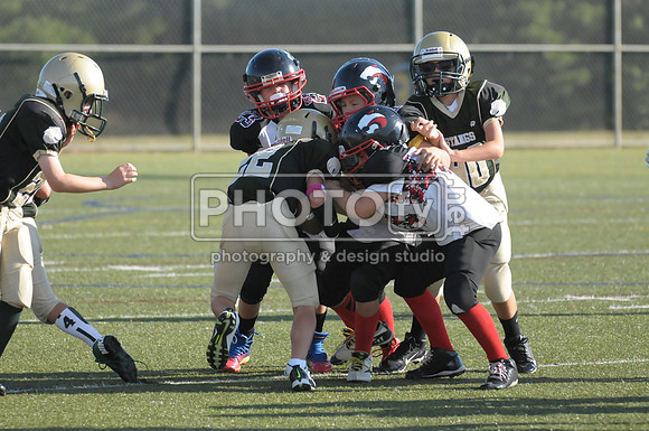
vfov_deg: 4.6
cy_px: 216
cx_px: 324
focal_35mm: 300
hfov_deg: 6.9
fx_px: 5401
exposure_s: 1/5000
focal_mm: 200
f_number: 4
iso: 1600
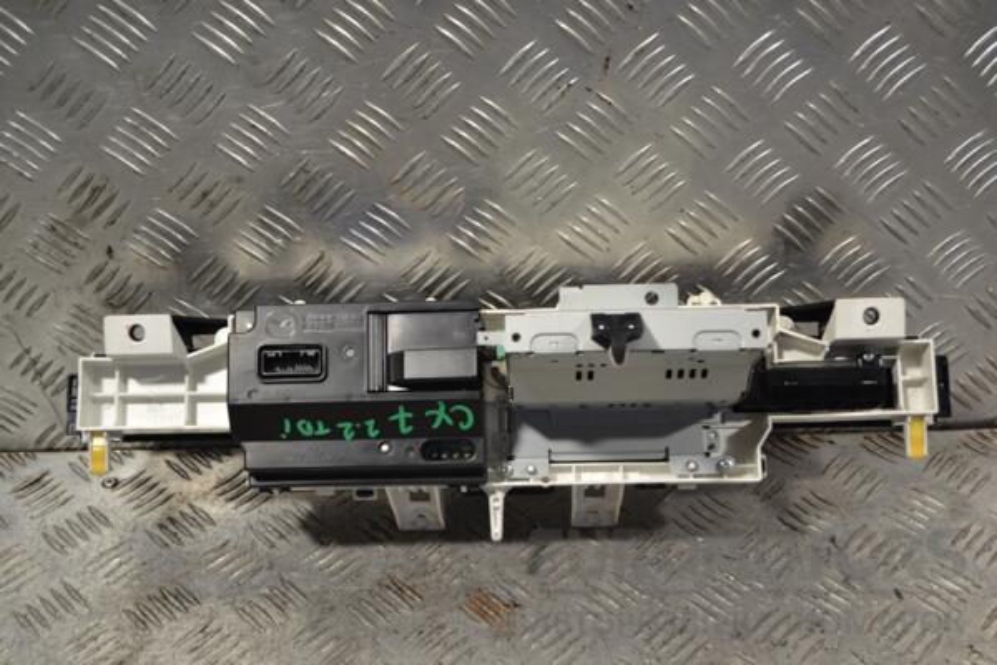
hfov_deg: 41.1
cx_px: 498
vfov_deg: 28.1
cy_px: 332
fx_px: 1329
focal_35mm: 48
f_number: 4.8
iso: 110
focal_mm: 32
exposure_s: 1/30
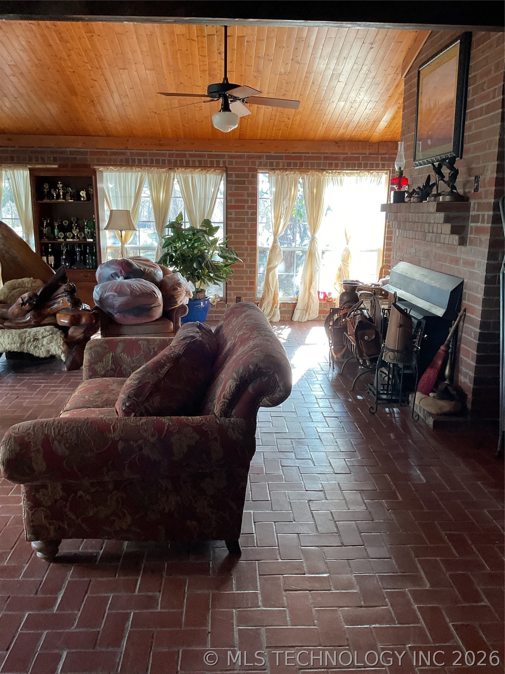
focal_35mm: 29
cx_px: 252
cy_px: 337
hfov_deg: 48.2
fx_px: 564
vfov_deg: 61.7
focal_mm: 3
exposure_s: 1/60
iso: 80
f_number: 1.8
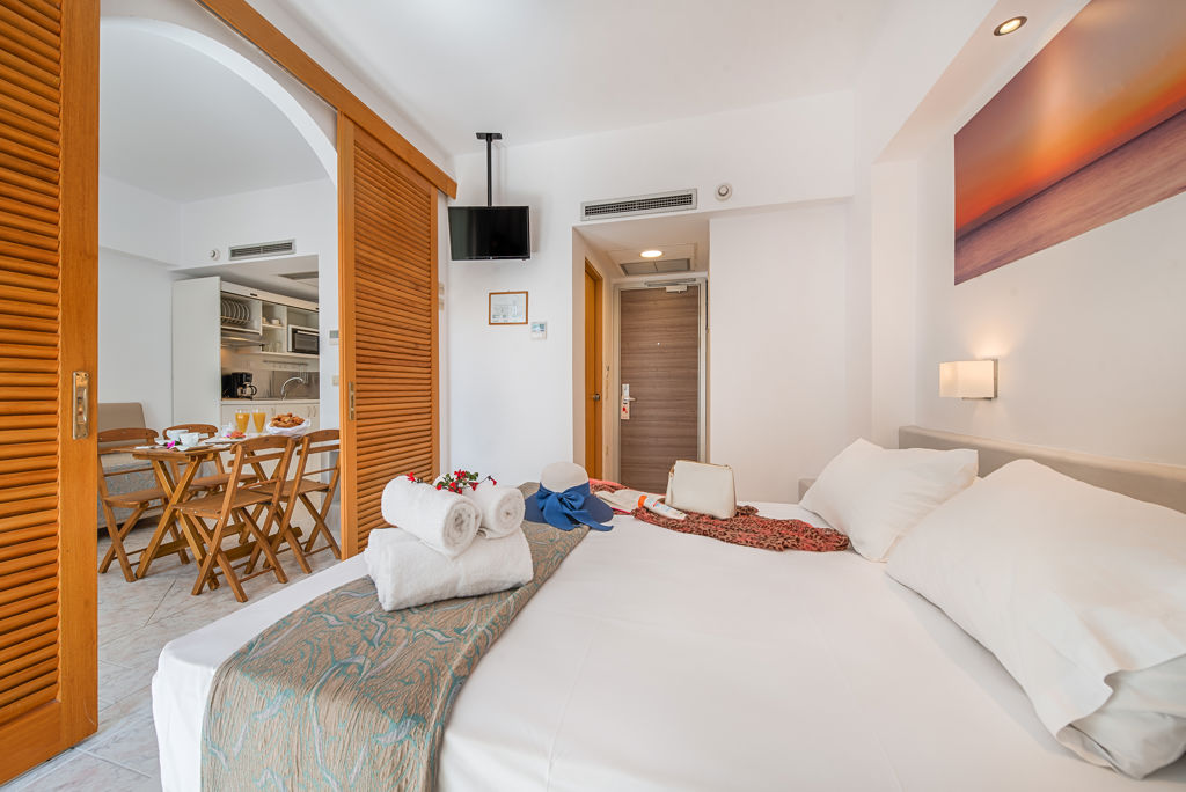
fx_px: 461
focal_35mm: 14
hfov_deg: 104.2
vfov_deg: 81.3
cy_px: 396
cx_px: 593
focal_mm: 14
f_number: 11
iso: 100
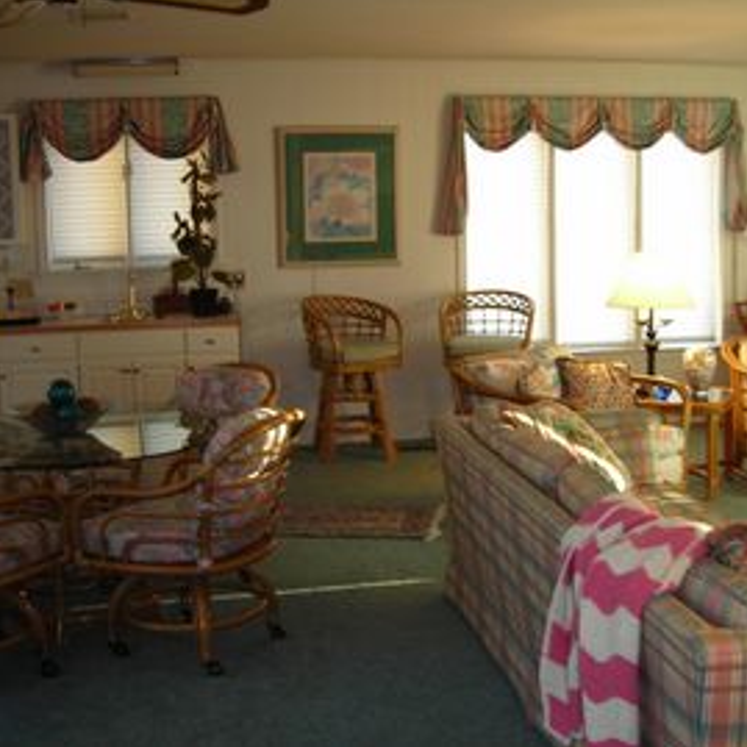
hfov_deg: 36.8
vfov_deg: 36.8
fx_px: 1123
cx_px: 397
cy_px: 369
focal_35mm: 46
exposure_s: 1/7.6
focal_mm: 6.3
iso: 55
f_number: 3.2
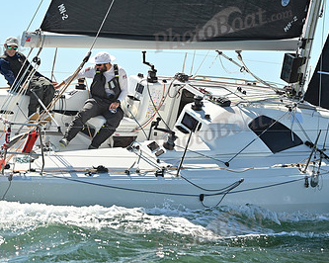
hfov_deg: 11.5
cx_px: 103
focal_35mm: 167
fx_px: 1625
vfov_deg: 9.2
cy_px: 92
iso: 320
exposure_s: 1/1600
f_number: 7.1
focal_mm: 102
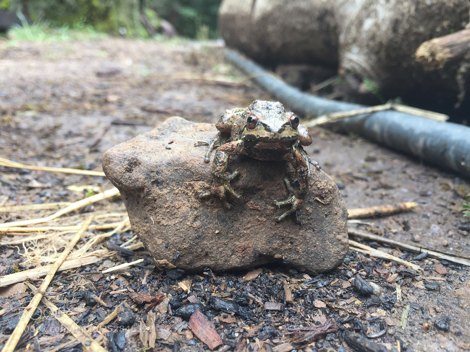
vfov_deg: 48.2
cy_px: 176
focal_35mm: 29
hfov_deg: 61.7
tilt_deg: -16.2
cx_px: 235
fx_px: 394
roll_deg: -0.2
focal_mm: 4.15
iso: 32
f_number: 2.2
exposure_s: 1/60
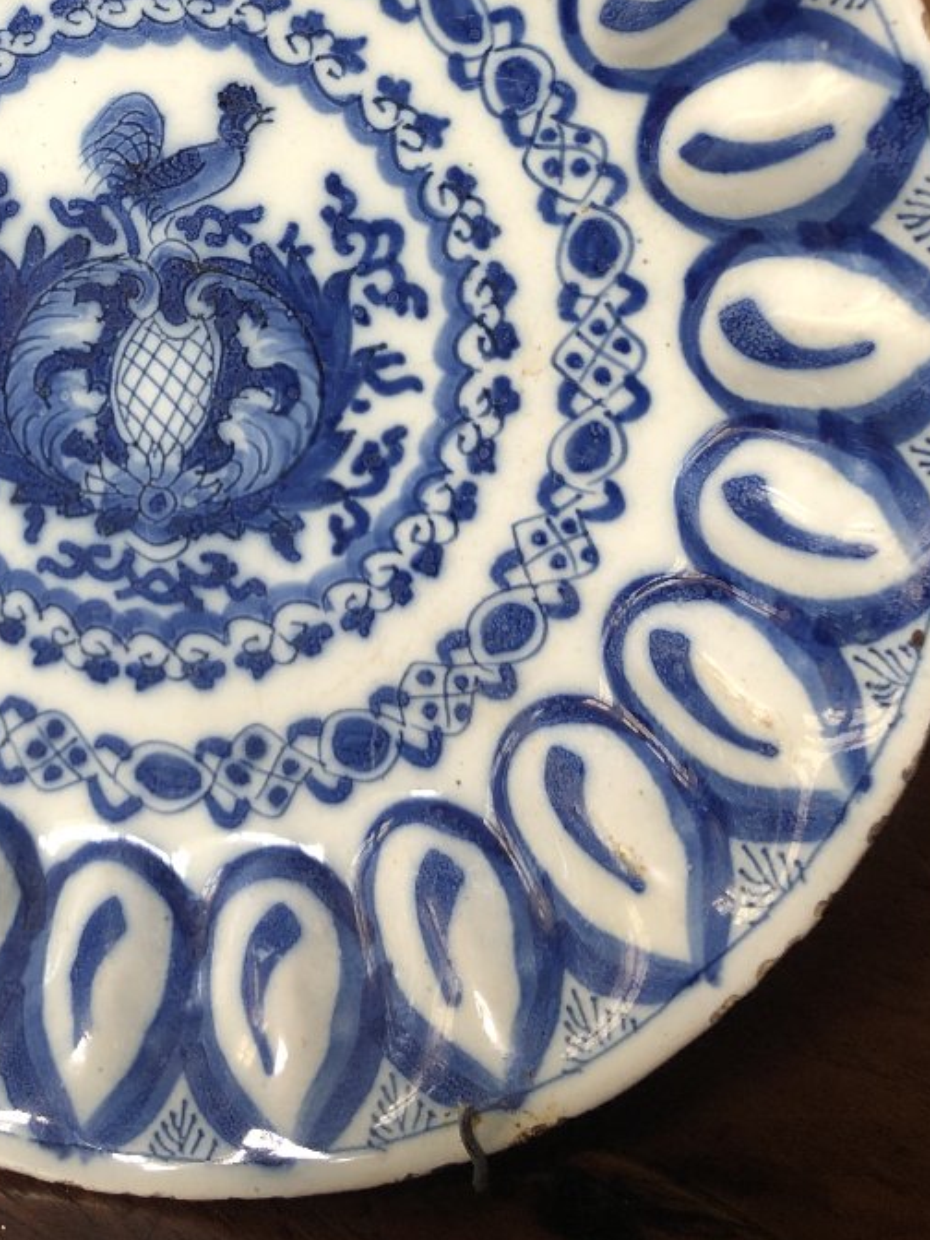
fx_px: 1791
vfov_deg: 36.3
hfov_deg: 28.4
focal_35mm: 50
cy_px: 177
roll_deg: -1.3
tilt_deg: -9.8
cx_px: 157
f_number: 1.8
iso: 40
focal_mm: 4
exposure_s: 1/17
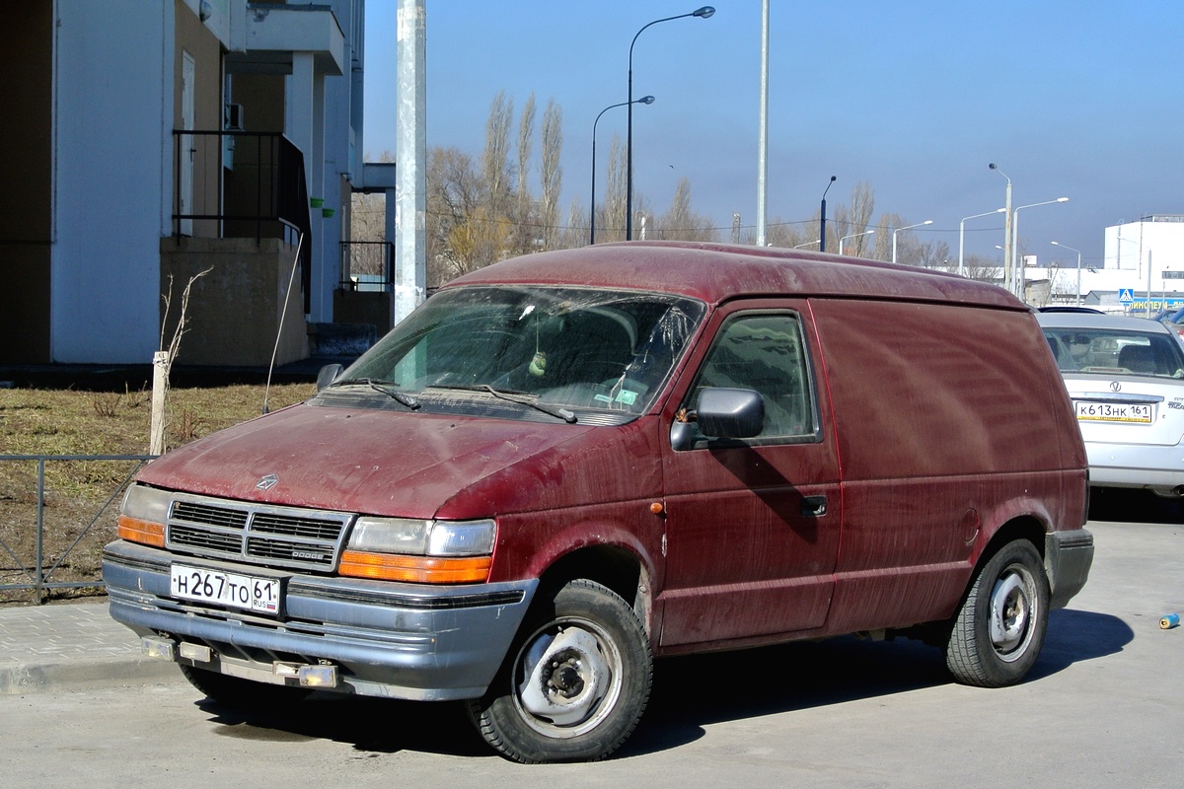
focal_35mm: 61
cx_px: 592
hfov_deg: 32.9
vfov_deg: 22.3
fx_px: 2006
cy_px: 394
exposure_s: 1/800
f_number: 5
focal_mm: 22.7
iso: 100
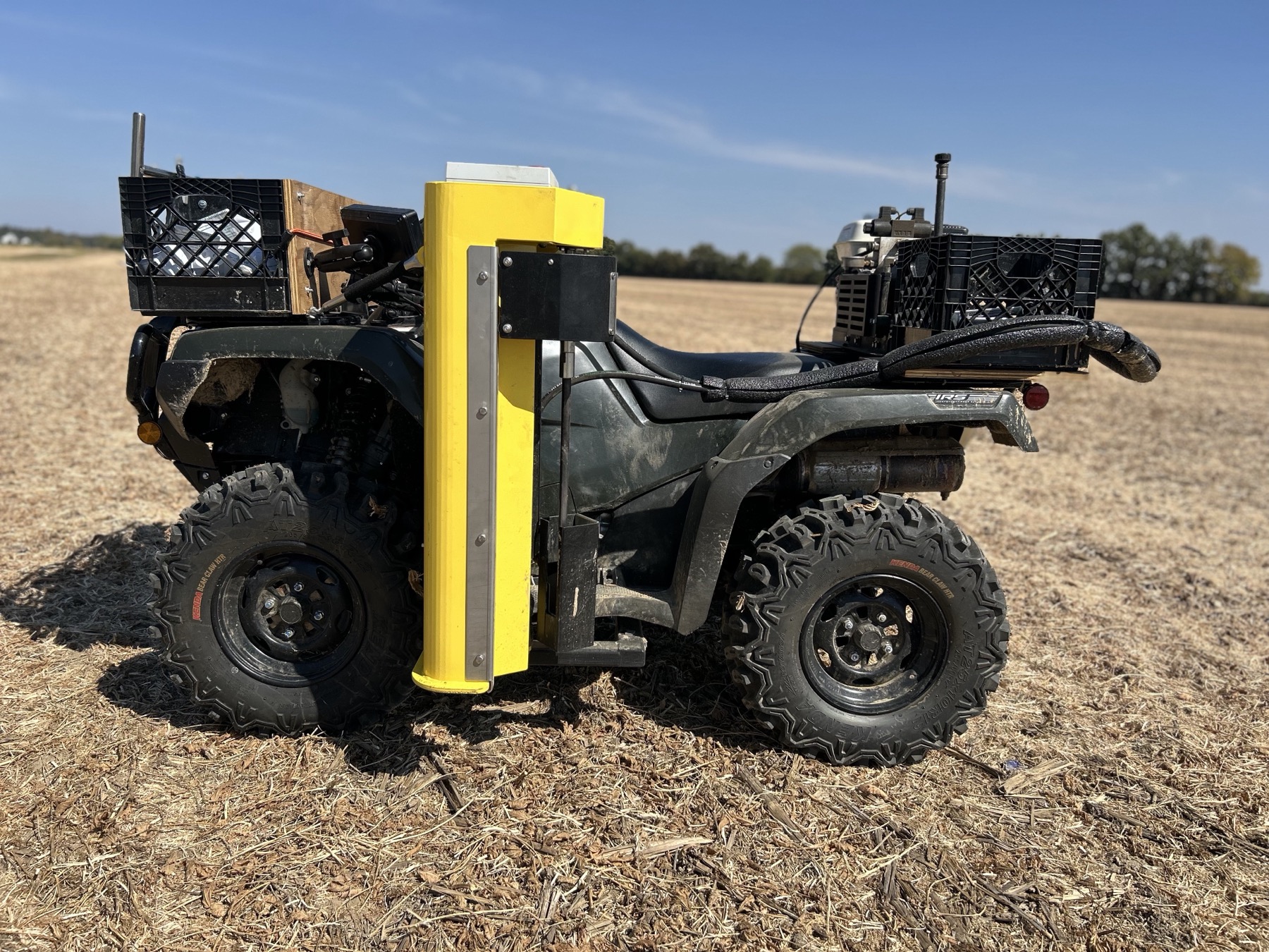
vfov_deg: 53.1
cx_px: 634
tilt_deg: -12.2
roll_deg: -2.1
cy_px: 476
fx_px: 953
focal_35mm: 26
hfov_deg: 67.3
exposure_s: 1/4630
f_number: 1.5
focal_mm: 5.7
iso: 50
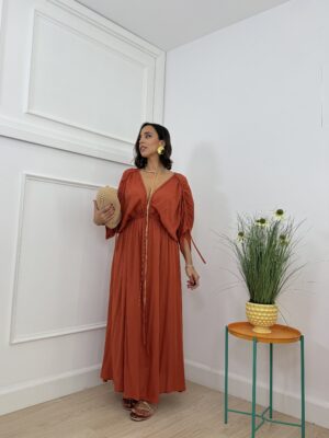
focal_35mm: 24
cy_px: 219
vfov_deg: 71.6
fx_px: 304
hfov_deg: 56.8
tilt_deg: +5.4
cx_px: 164
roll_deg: -2.6
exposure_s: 1/393
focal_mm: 6.76
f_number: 1.78
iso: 80
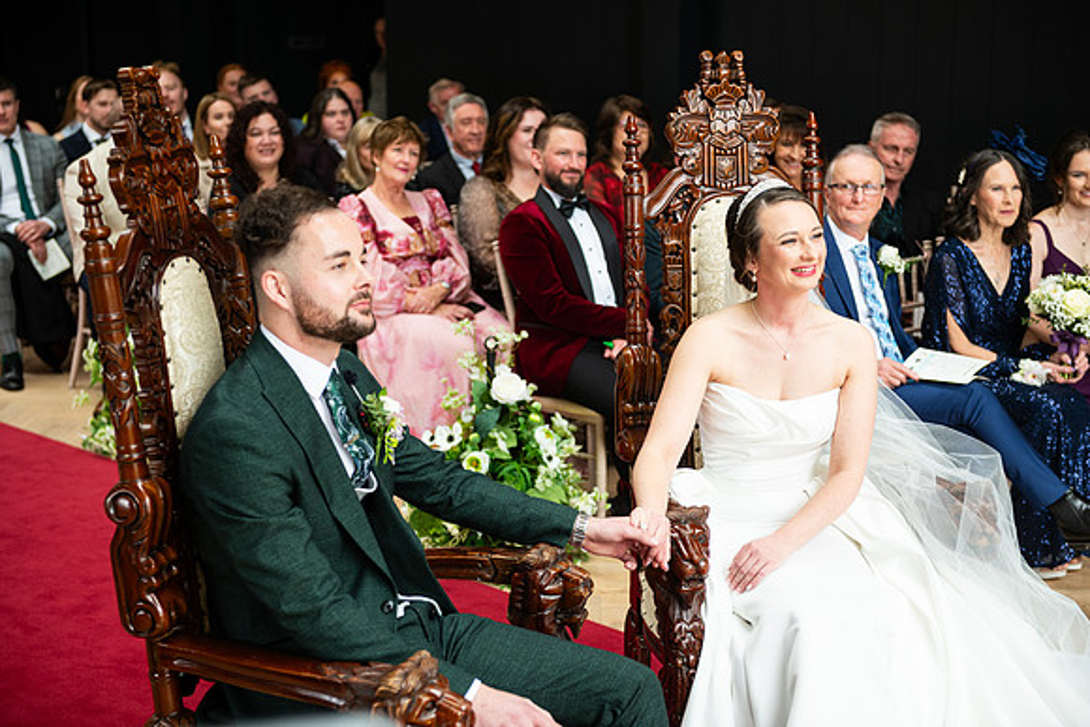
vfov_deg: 23.4
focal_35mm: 58
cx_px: 545
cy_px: 364
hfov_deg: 34.5
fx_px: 1756
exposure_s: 1/200
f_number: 3.5
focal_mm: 58
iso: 400
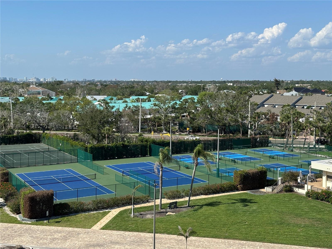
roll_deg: -2.4
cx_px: 166
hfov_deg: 39.7
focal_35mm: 48
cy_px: 124
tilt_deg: -3.8
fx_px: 460
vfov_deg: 30.3
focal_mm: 6.86
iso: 64
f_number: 1.78
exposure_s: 1/3876
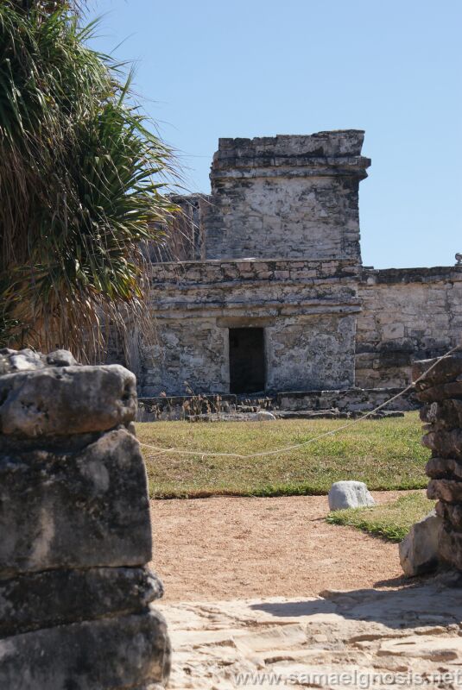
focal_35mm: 105
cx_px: 231
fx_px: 2017
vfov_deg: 19.4
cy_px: 345
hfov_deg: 13.1
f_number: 9
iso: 100
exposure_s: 1/200
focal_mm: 70
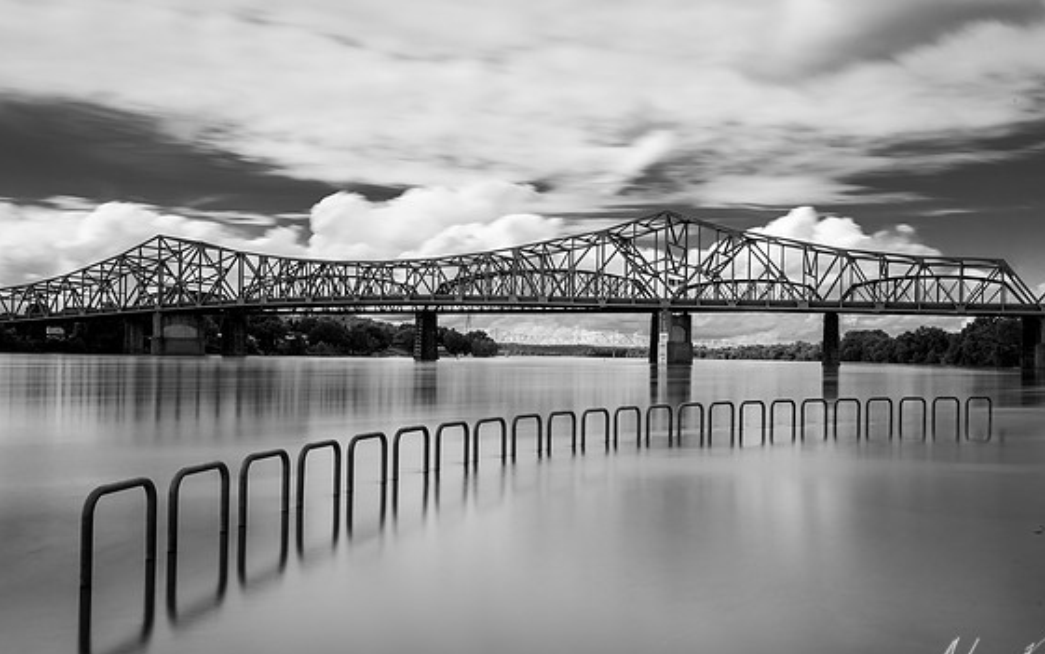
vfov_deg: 37.3
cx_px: 541
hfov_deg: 56.7
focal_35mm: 34
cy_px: 349
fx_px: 969
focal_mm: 32
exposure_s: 30
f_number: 19
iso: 64
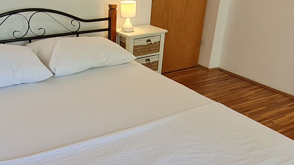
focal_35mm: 40
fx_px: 312
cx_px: 107
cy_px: 119
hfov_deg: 49.9
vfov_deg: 29.4
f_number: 2.2
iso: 125
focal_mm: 1.74
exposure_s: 1/50
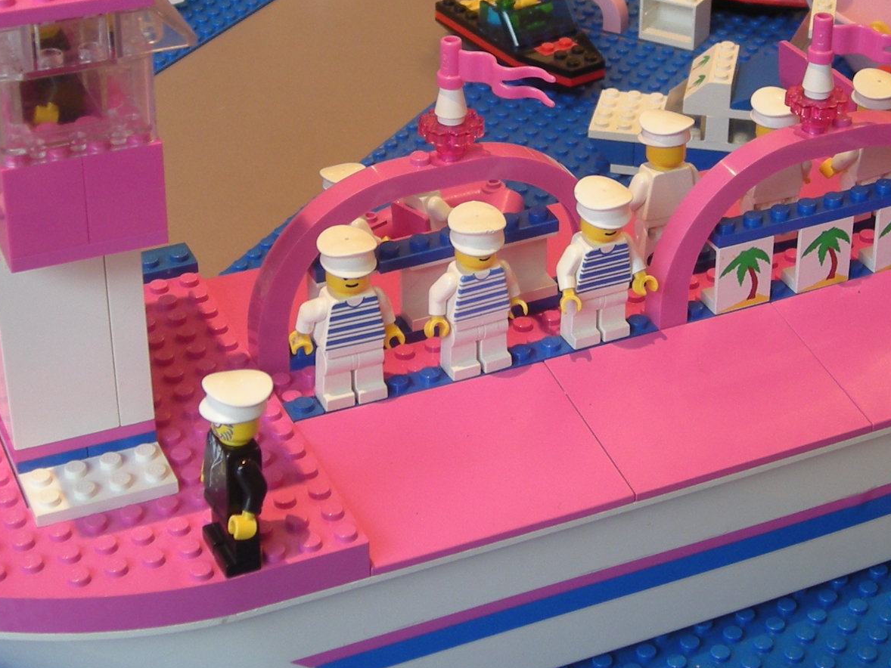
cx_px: 498
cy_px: 104
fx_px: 1982
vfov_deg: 18.9
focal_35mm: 77
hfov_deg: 25.3
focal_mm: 5.7
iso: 73
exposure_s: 1/7.9
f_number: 2.8
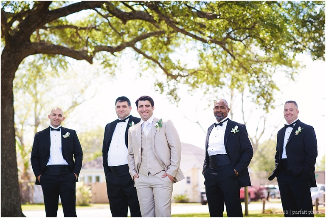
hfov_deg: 23.9
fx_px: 770
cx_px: 163
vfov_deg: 16.1
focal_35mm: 85
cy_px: 109
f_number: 2.8
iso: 160
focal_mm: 85
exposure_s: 1/800
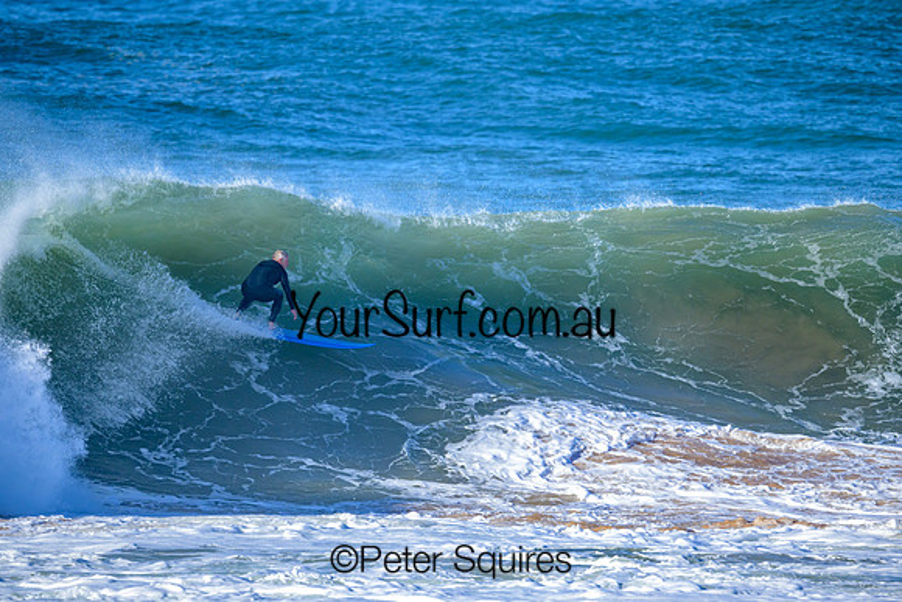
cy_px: 301
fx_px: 20048
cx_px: 451
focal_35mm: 800
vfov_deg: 1.7
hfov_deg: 2.6
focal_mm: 800
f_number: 8
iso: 640
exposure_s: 1/2000
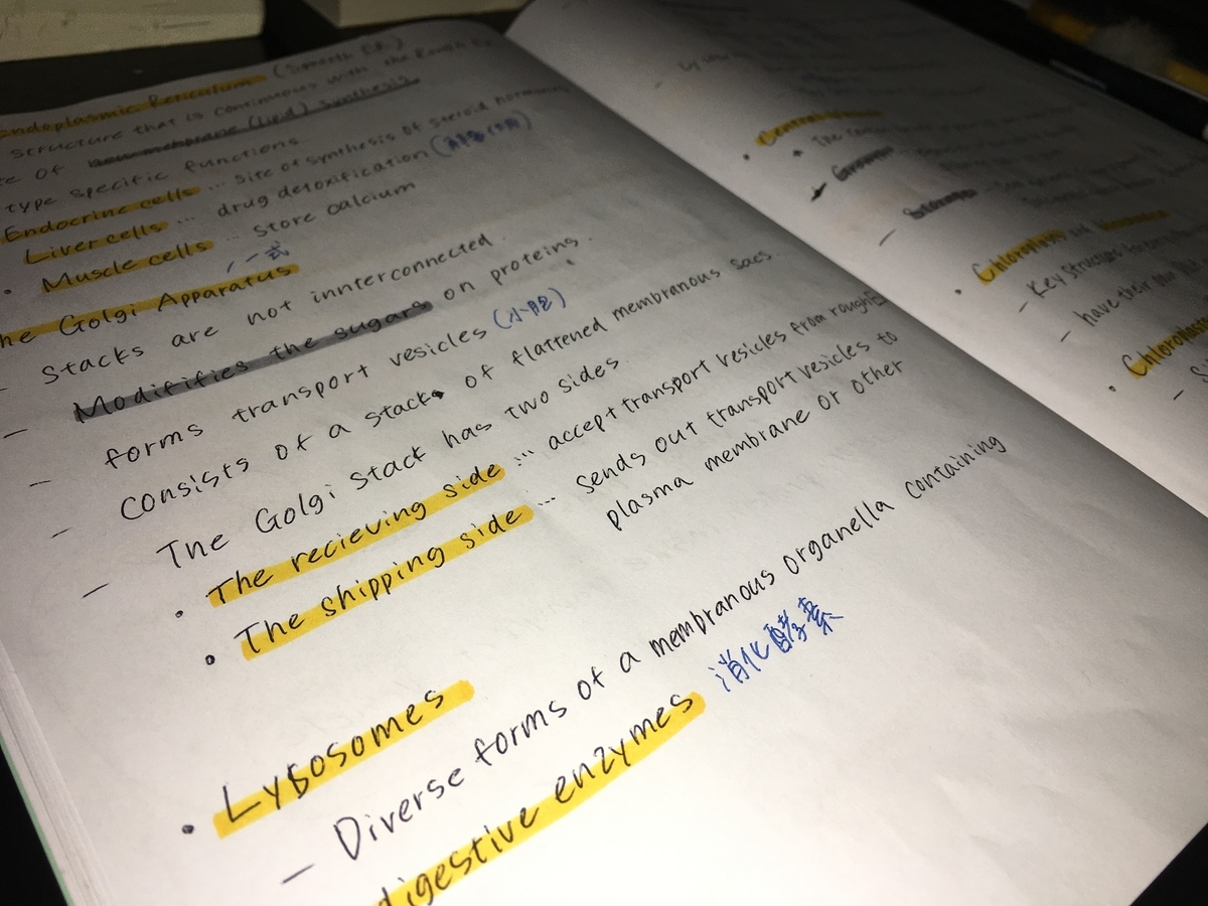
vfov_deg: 48.2
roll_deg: -12.3
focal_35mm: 29
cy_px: 453
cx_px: 604
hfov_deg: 61.7
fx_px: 1012
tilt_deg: -40.3
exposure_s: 1/182
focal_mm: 4.15
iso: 25
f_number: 2.2
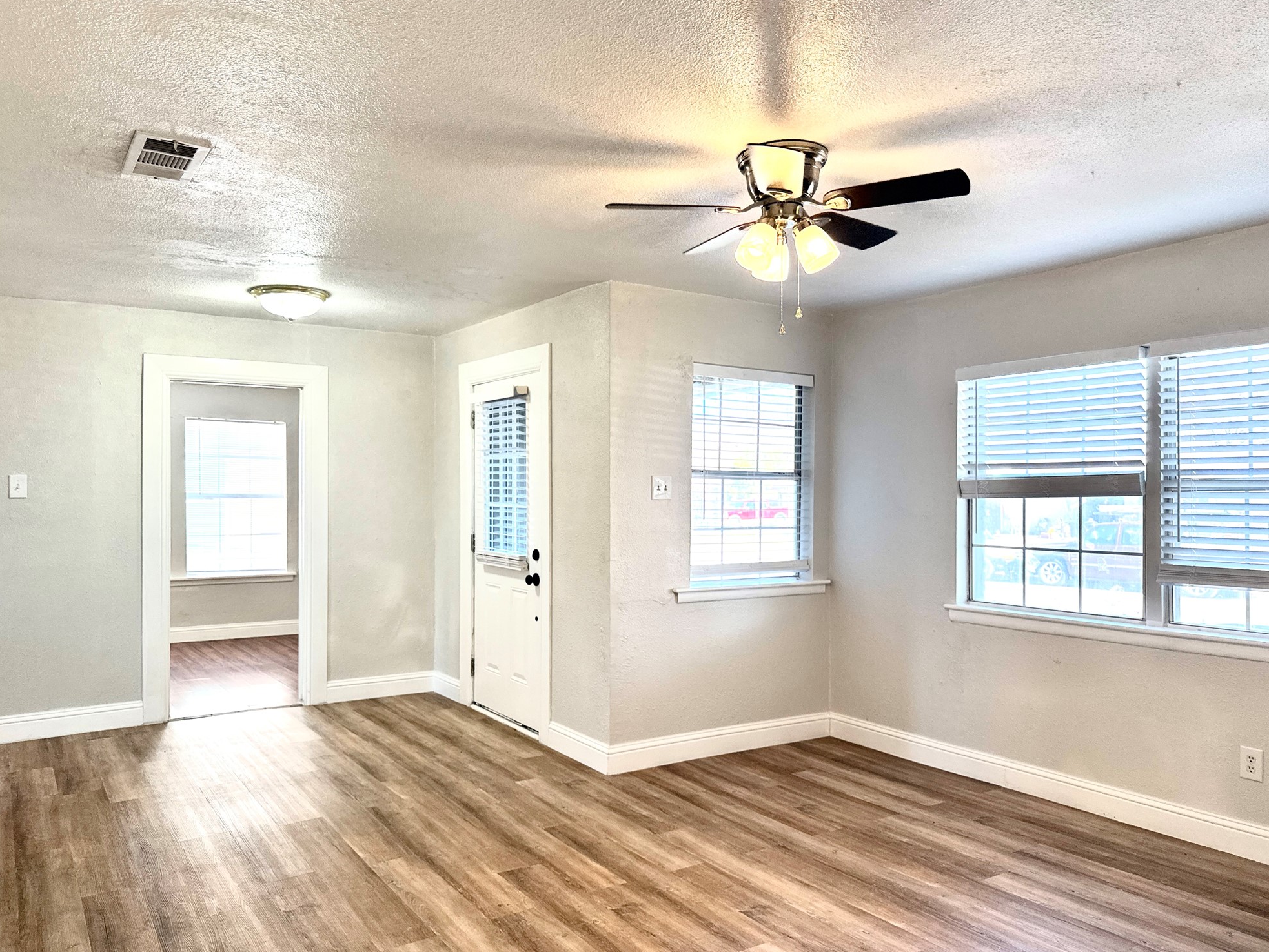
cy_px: 487
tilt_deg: -0.9
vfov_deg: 54.9
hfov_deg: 69.4
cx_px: 628
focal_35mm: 25
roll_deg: -0.3
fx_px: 917
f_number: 1.78
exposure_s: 1/150
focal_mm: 6.76
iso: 100
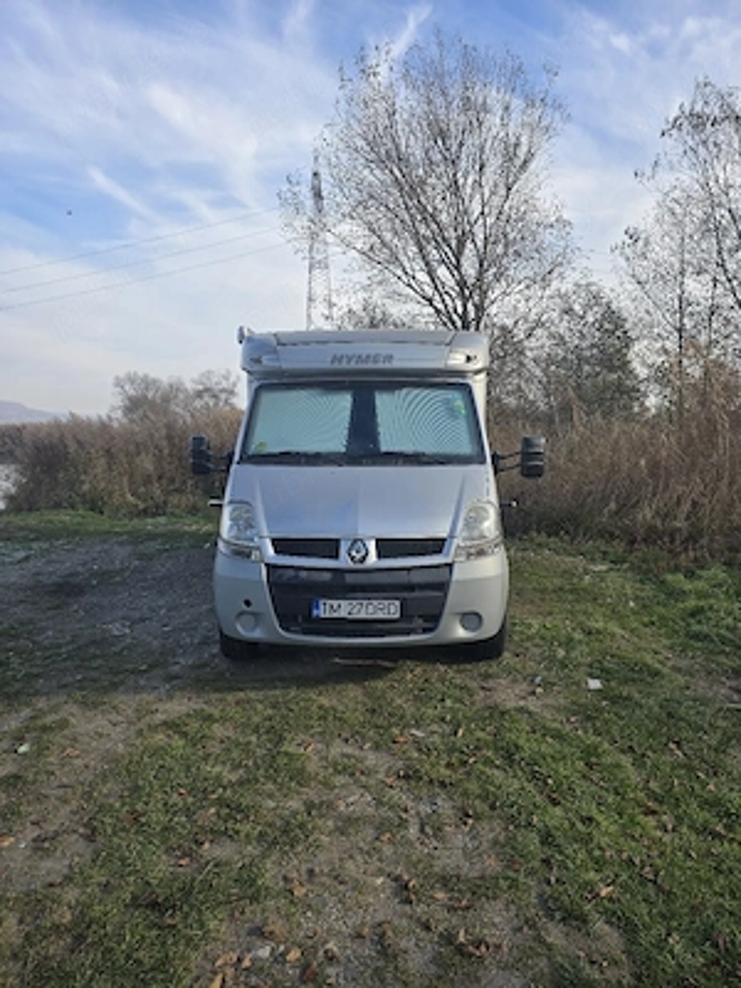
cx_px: 370
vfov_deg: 73.9
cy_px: 494
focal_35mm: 23
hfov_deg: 58.9
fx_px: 656
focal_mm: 6.3
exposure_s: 1/333
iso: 12
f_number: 1.7
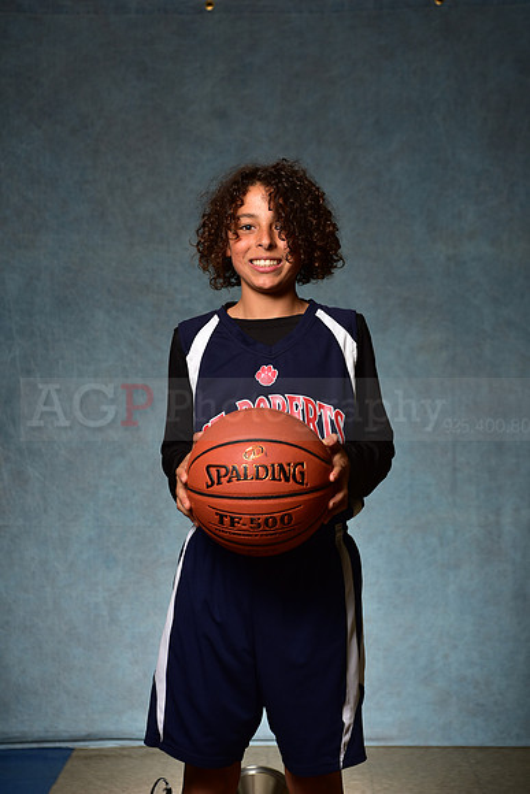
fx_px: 1545
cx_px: 265
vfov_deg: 28.8
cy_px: 397
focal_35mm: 70
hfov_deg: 19.5
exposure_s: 1/200
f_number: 5
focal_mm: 70
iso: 100
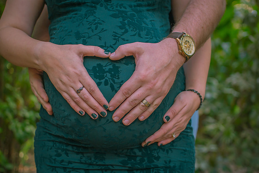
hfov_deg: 37.4
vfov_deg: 25.5
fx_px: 382
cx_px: 130
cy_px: 86
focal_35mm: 53
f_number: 2.5
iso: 200
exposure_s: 1/250
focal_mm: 35
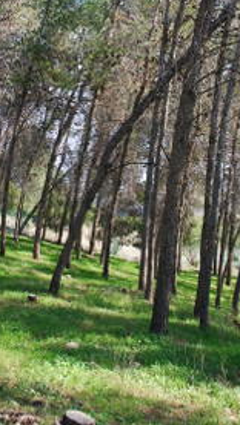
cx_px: 96
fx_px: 678
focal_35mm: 60
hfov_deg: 20.0
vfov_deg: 34.6
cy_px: 143
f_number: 9
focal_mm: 22
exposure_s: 1/100
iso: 200
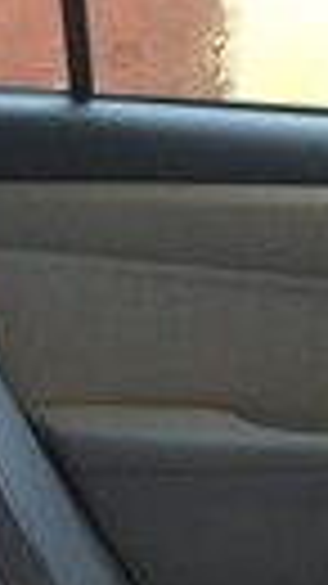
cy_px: 706
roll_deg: +3.0
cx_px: -85
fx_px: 1873
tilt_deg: -24.3
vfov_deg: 16.9
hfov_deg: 9.8
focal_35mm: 121
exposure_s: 1/33
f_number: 2.2
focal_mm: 4.15
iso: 64
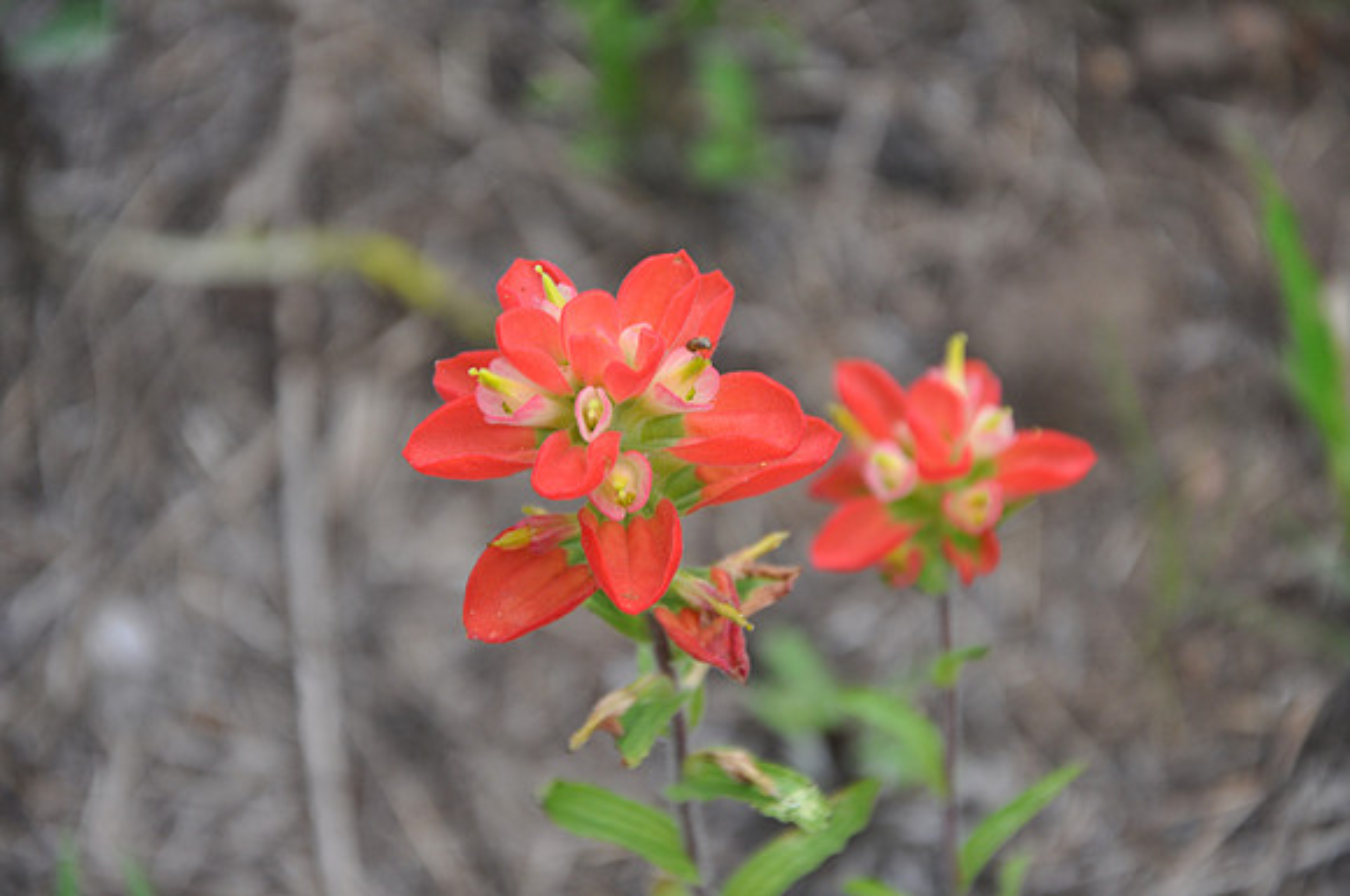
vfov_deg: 8.7
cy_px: 448
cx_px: 675
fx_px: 5898
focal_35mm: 158
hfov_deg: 13.1
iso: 400
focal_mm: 105
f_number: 5.6
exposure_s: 1/60
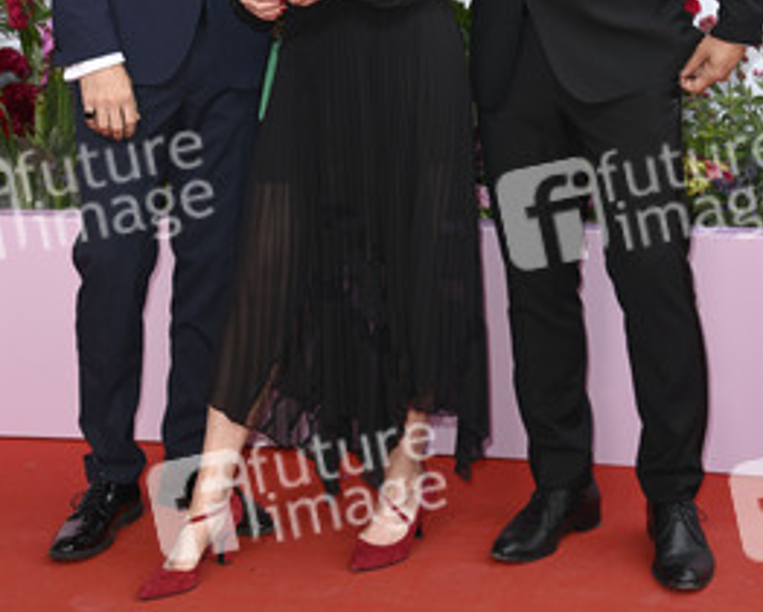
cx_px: 382
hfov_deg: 20.6
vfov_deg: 16.3
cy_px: 55
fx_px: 2102
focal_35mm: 93
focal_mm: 65
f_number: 5.6
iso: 640
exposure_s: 1/250
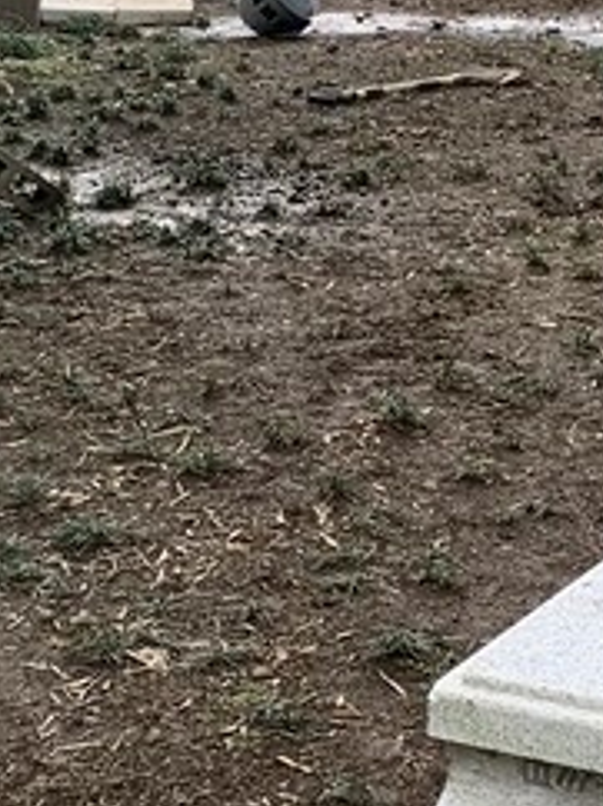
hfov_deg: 11.5
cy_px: 303
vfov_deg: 15.3
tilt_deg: -11.4
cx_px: 393
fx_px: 3001
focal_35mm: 129
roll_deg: -0.8
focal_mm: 4.25
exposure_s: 1/122
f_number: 1.8
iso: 32
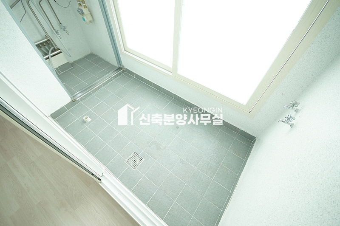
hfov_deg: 100.4
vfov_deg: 77.2
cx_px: 170
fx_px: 142
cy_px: 113
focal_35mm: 15
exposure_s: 1/125
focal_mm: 10
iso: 1600
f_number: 5.6
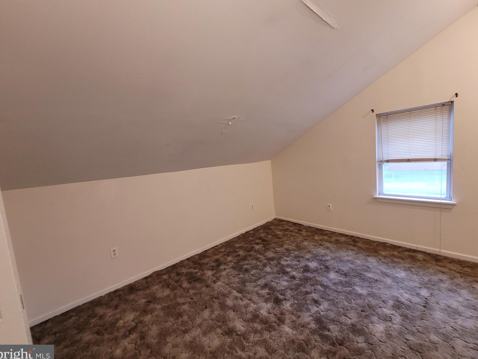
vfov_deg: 85.6
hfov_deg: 102.0
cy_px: 172
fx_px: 193
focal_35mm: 14
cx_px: 249
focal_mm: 1.74
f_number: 2.2
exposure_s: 1/30
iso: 320
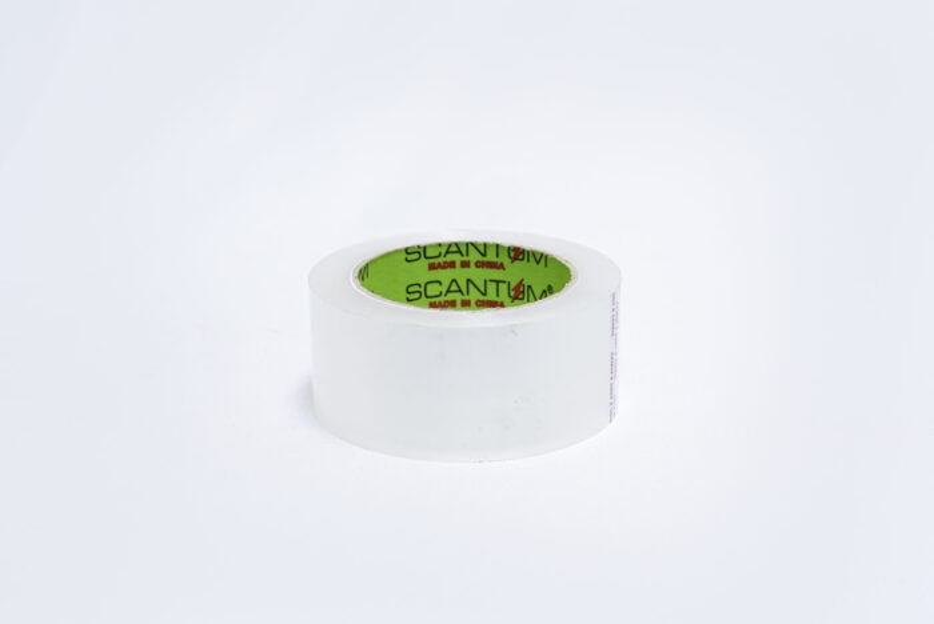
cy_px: 312
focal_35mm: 70
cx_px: 467
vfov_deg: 19.5
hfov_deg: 28.8
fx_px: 1818
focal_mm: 70
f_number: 9
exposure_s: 1/200
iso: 3200
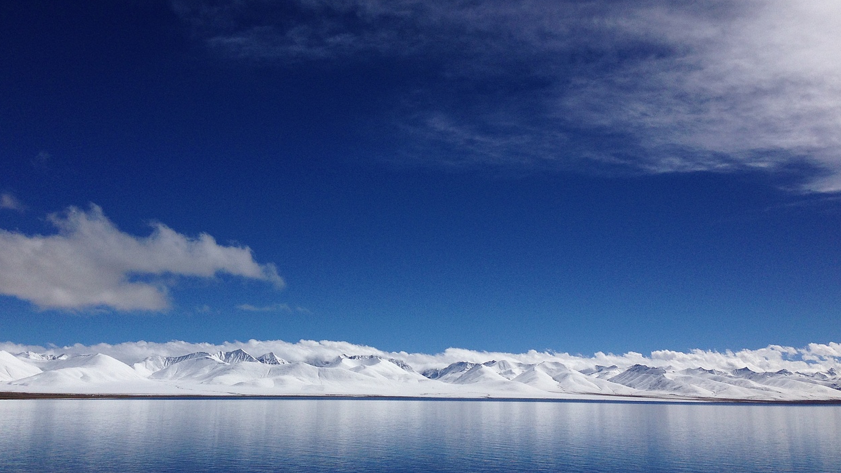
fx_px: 825
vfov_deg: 31.9
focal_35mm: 37
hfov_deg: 54.0
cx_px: 420
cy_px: 199
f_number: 2.4
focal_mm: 4.12
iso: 50
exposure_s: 1/6803
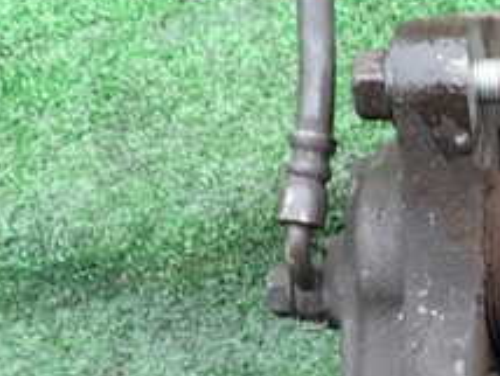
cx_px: 568
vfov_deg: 17.3
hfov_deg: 21.9
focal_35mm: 84
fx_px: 1215
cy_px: 360
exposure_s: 1/60
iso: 125
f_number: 2.3
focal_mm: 5.4
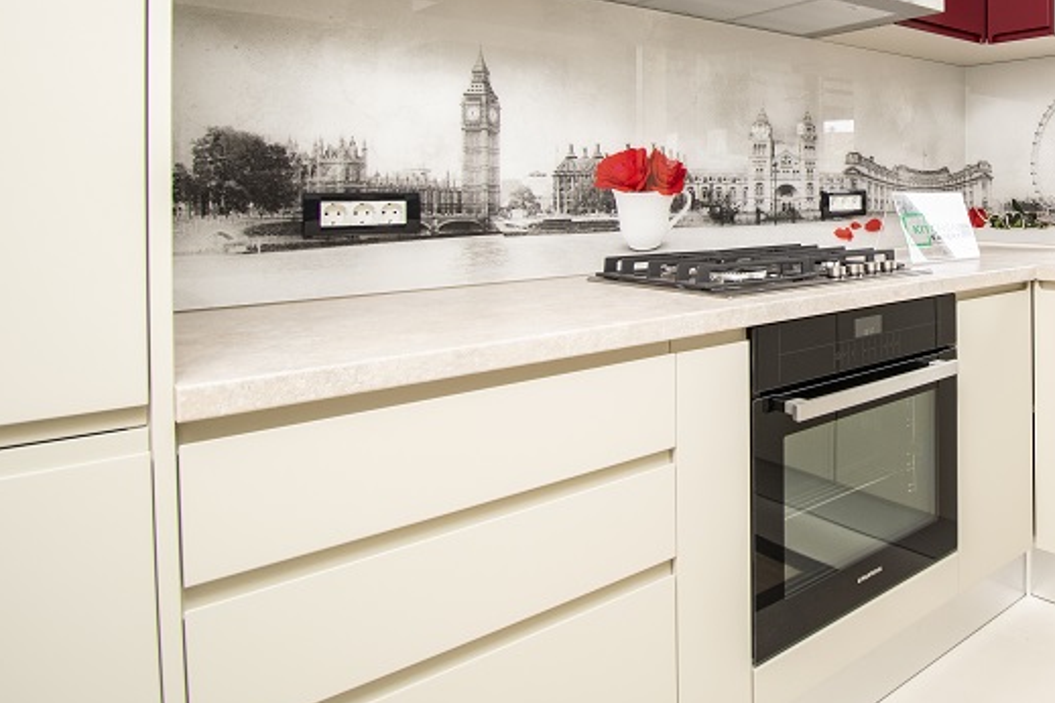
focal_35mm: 26
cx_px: 903
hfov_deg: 61.1
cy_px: 195
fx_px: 762
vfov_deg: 48.1
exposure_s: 1/20
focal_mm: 10
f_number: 6.3
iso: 320
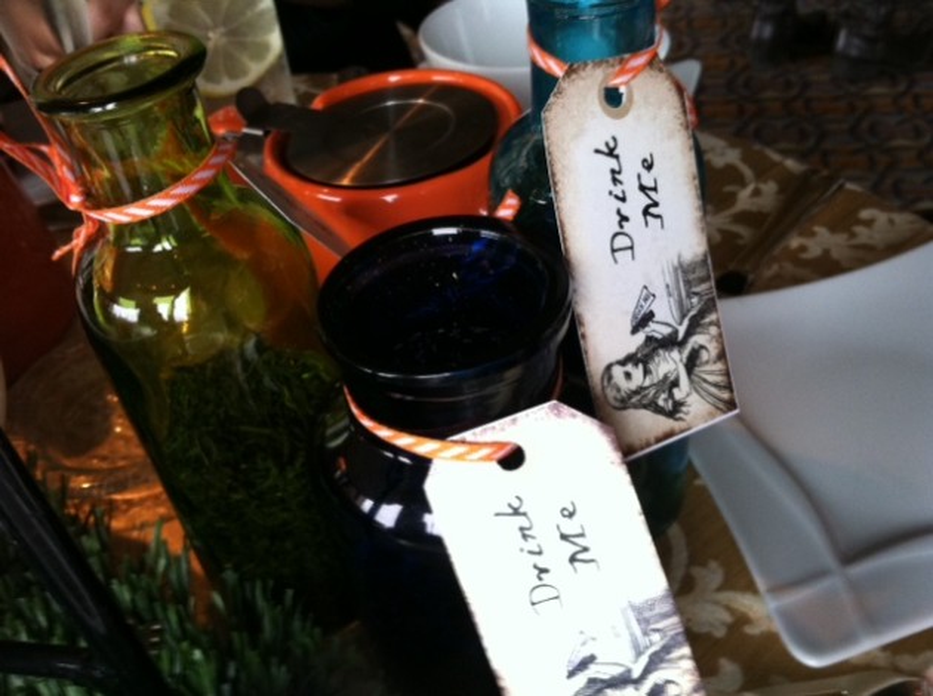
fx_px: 942
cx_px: 466
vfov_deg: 40.6
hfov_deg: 52.7
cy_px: 348
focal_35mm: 35
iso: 160
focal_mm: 3.85
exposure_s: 1/15
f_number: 2.8
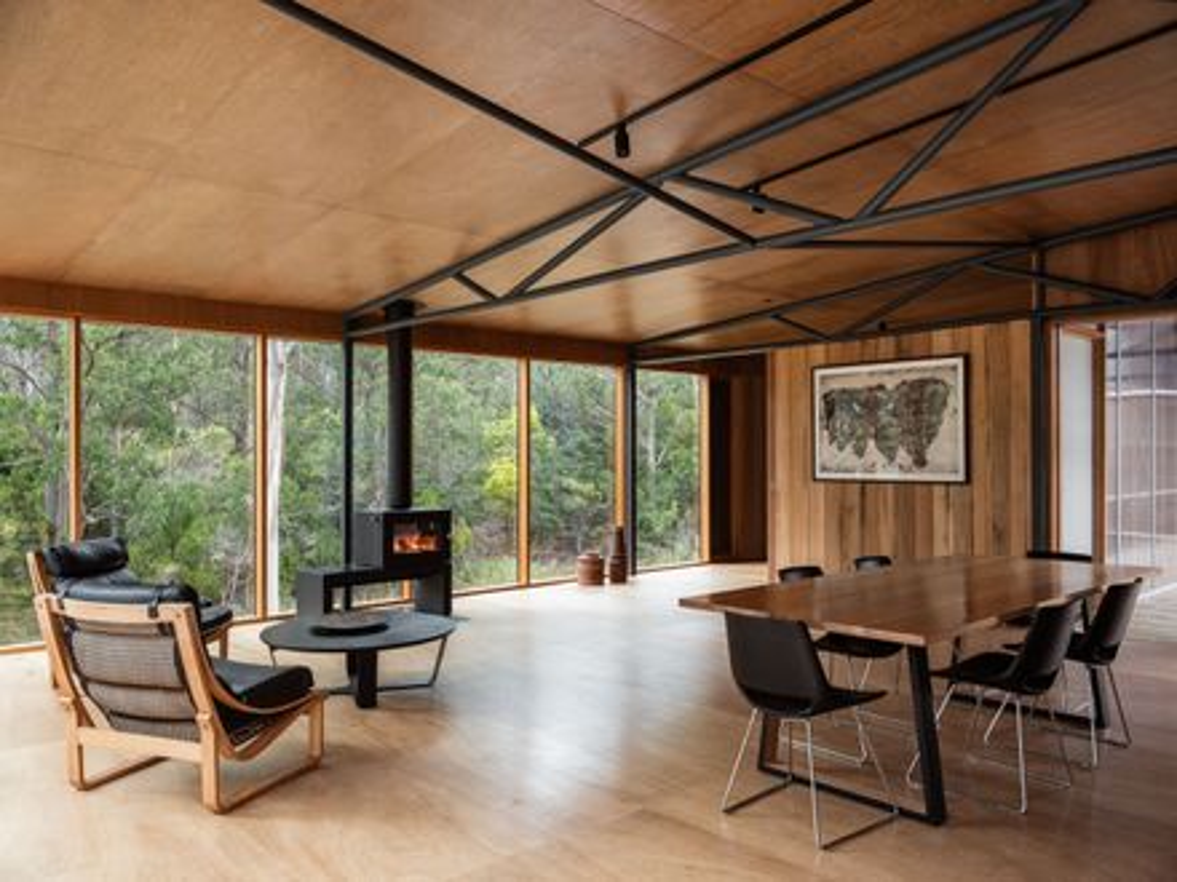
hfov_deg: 63.4
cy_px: 441
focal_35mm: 28
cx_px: 588
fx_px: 952
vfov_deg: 49.7
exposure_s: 1/4
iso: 100
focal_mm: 35.6
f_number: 11
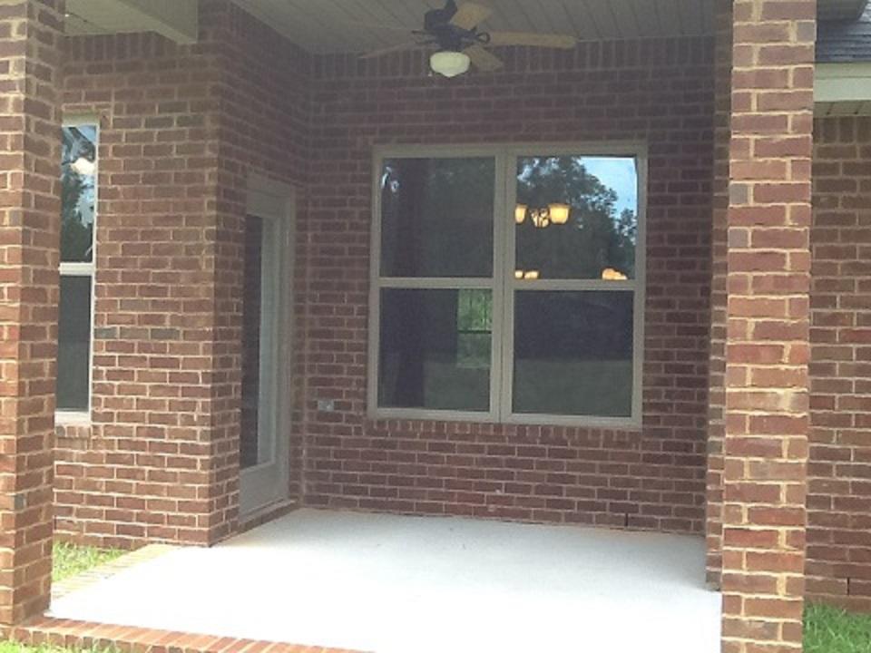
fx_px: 1107
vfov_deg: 32.9
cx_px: 436
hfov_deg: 42.9
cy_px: 326
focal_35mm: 44
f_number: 2.4
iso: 40
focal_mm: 2.03
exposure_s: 1/191
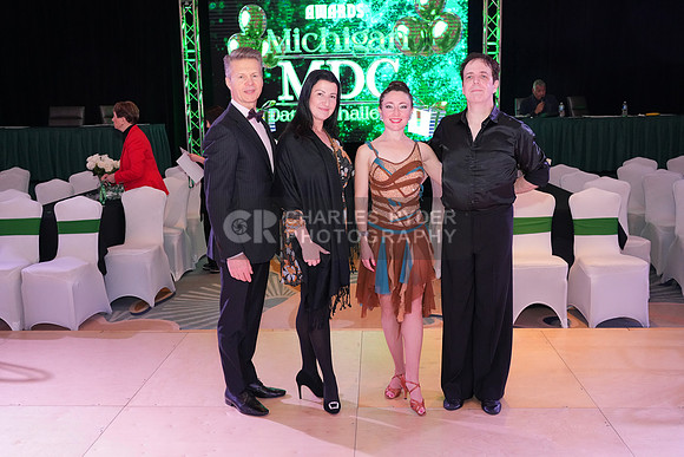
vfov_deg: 38.9
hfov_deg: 55.8
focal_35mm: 34
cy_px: 228
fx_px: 646
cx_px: 342
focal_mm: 34
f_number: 5.6
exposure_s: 1/250
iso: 3200
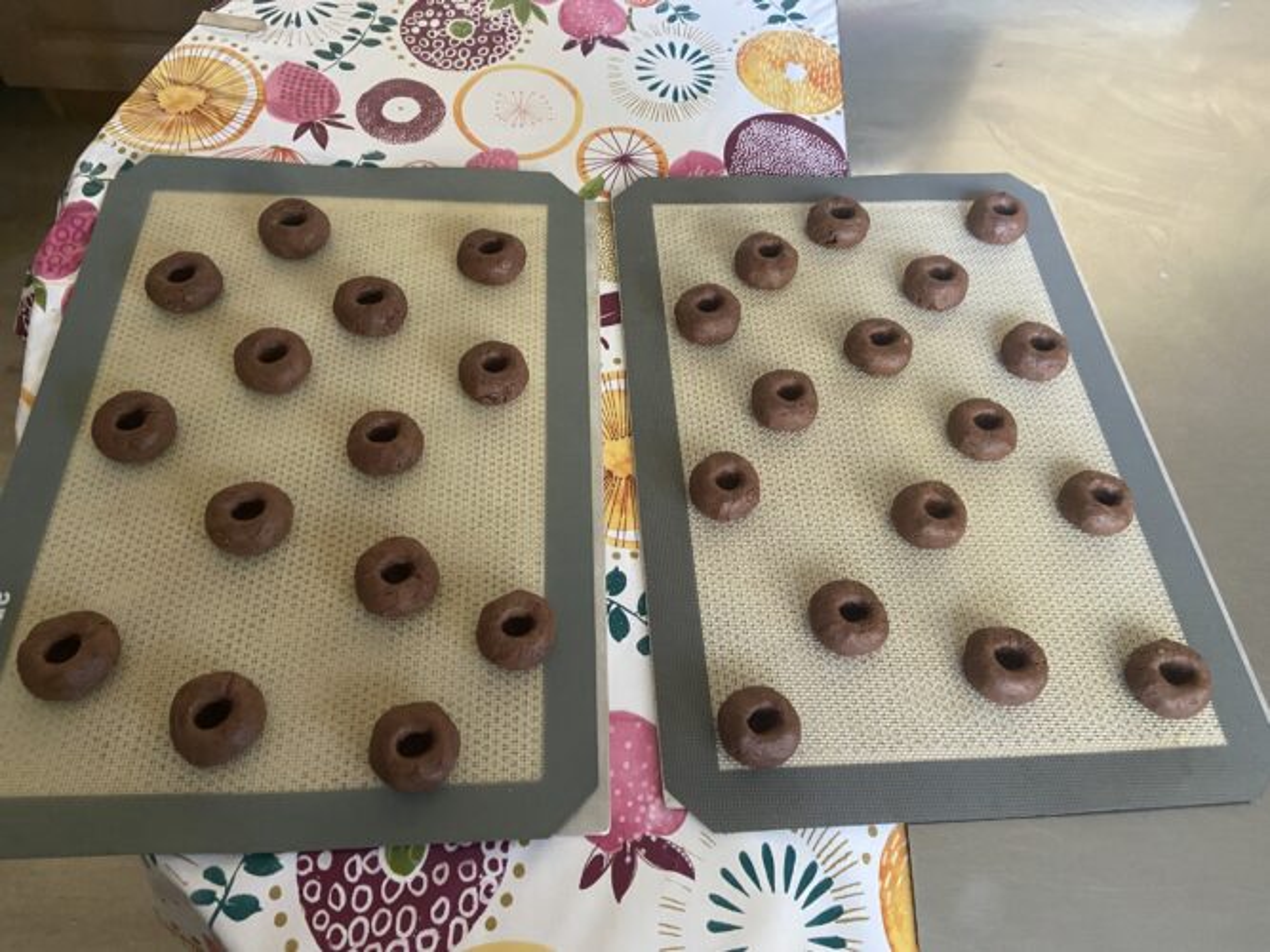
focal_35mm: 26
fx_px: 954
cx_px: 635
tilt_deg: -57.4
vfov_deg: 53.0
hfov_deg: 67.3
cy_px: 476
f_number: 1.8
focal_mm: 4.25
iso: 500
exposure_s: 1/43
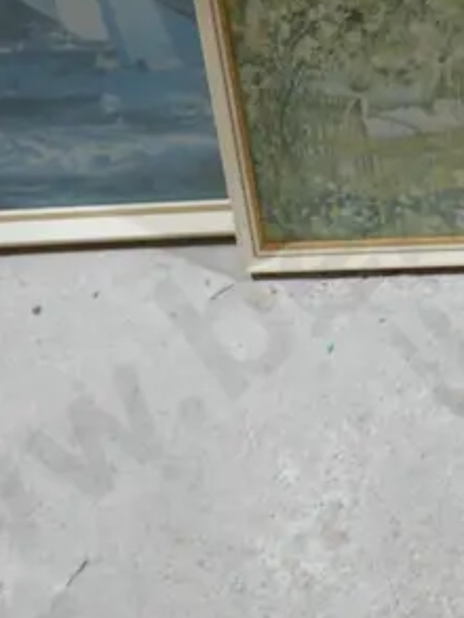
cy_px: 14
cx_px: 664
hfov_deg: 10.8
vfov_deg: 14.6
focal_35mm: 133
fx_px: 2375
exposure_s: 1/60
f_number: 4.1
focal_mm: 19
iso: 250
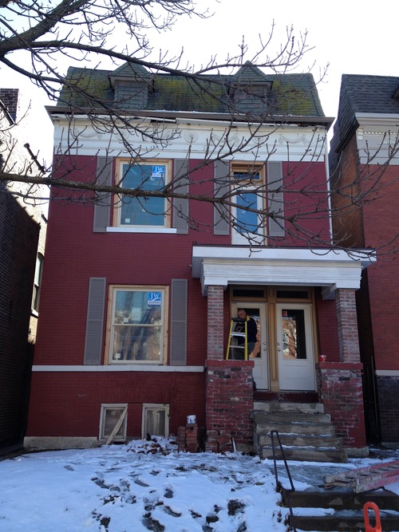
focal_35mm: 35
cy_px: 266
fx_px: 538
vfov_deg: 52.6
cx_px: 200
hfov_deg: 40.7
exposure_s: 1/378
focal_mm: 4.28
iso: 50
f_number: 2.4
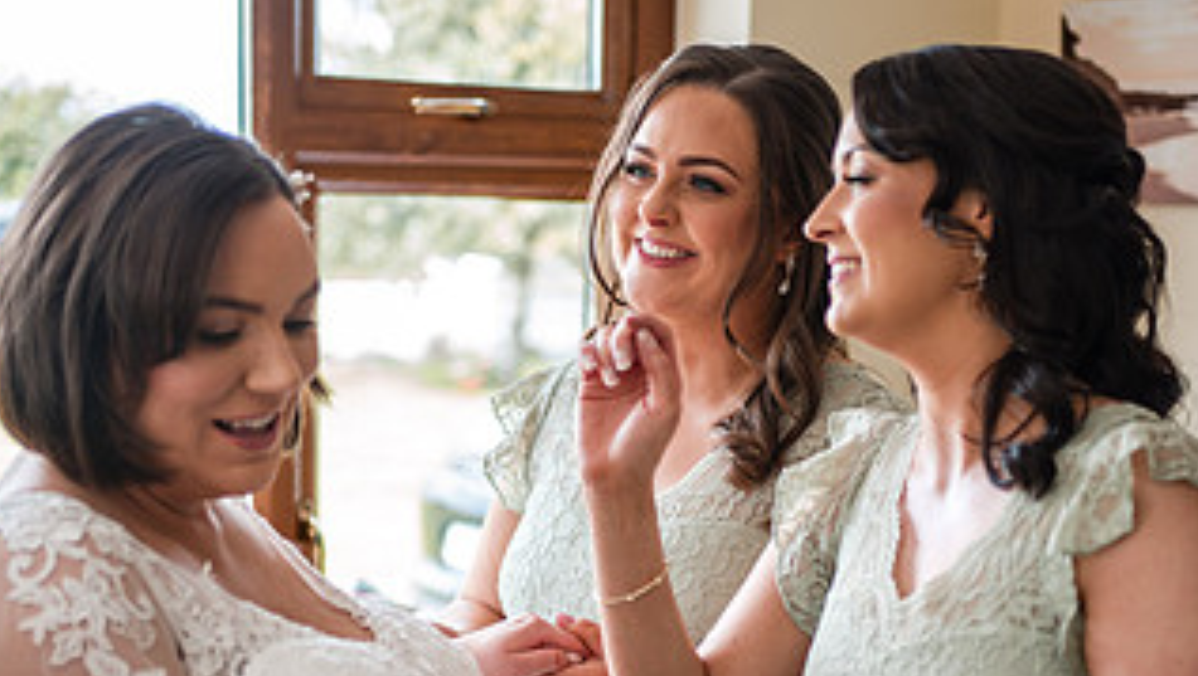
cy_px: 515
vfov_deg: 17.9
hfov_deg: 31.4
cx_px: 676
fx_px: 2130
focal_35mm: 67
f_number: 1.8
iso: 400
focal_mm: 35
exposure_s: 1/500
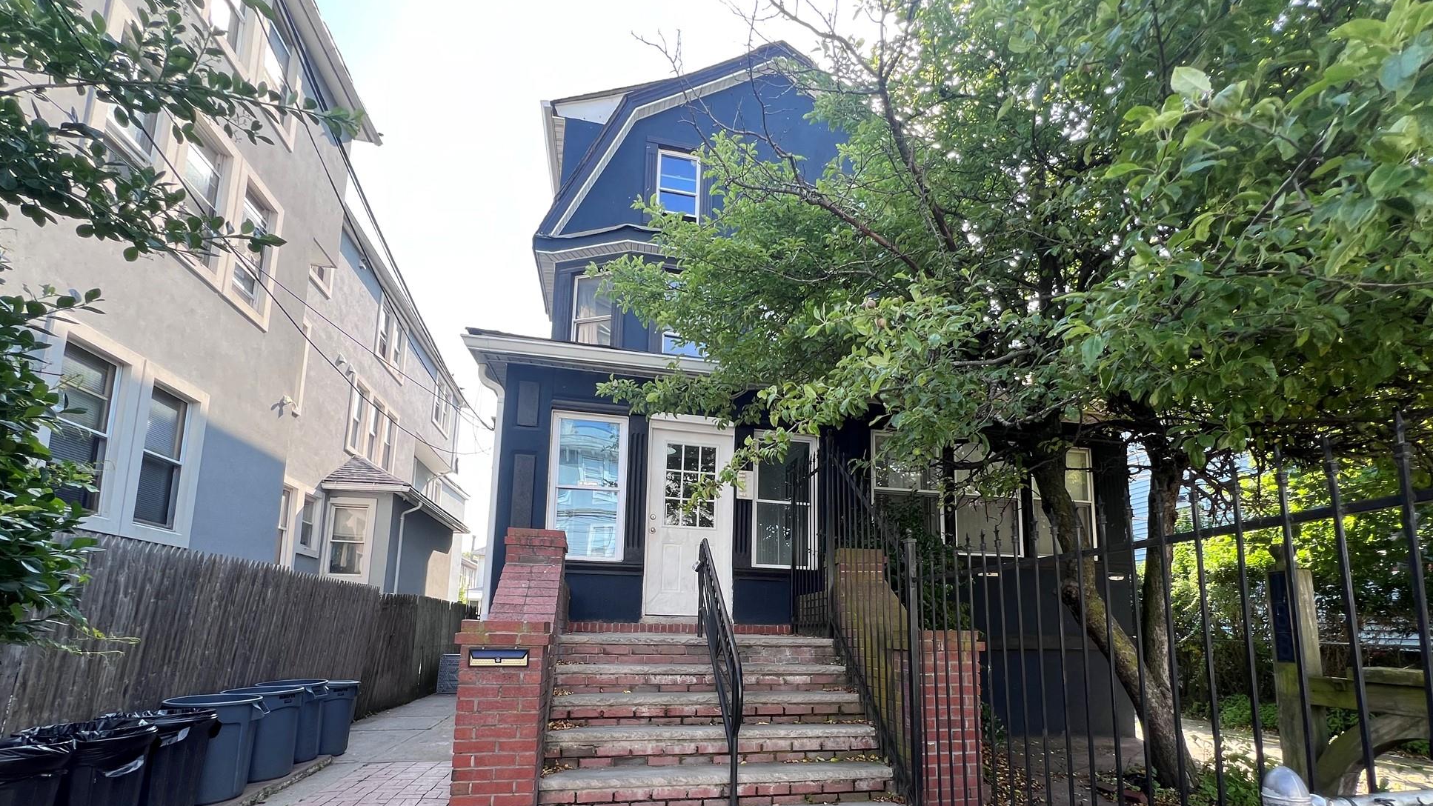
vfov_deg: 68.1
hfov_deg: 102.9
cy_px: 553
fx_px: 570
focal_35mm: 15
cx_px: 745
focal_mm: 1.57
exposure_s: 1/153
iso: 32
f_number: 1.8
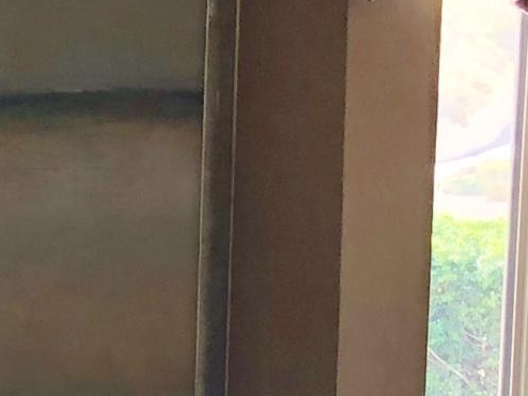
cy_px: 573
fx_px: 2594
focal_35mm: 170
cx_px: -801
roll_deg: -0.9
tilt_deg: -5.8
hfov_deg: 10.0
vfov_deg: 8.6
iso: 32
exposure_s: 1/120
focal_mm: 3.99
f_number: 1.8
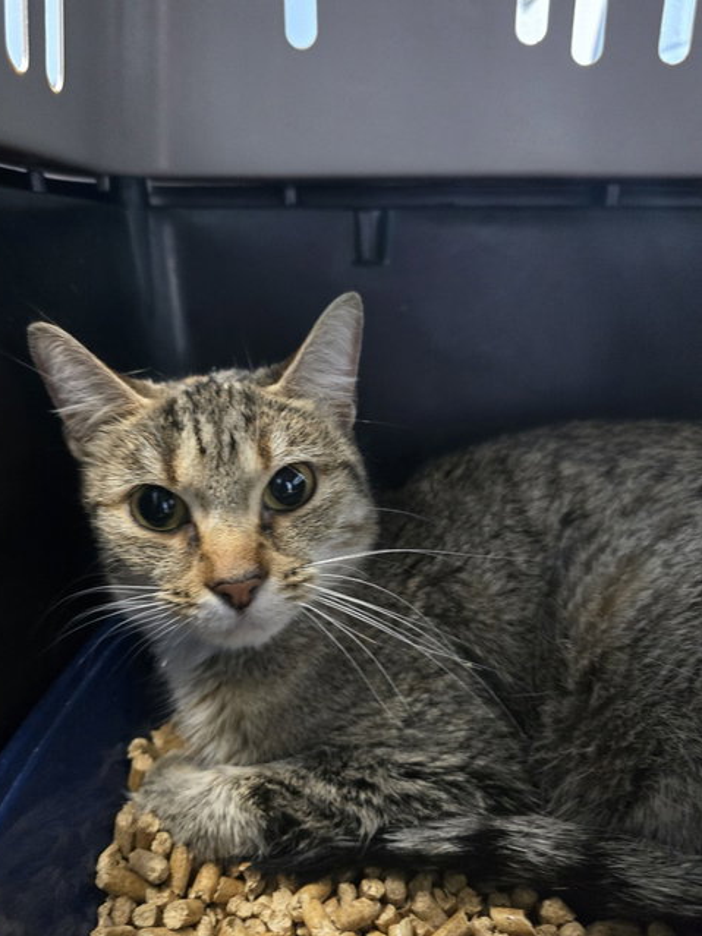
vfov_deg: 71.6
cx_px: 346
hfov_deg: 56.8
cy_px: 453
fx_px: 649
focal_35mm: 24
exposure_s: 1/30
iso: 1250
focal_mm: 6.3
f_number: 1.7
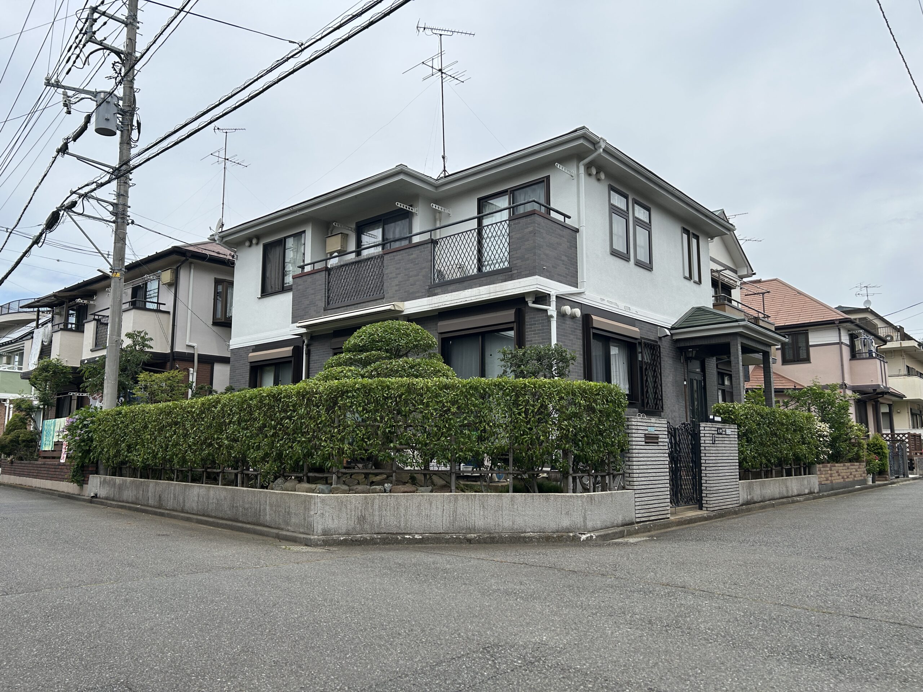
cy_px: 346
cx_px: 462
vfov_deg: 53.1
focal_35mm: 26
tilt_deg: +8.2
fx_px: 693
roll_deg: +0.8
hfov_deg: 67.3
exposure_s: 1/5319
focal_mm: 5.7
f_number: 1.5
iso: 50
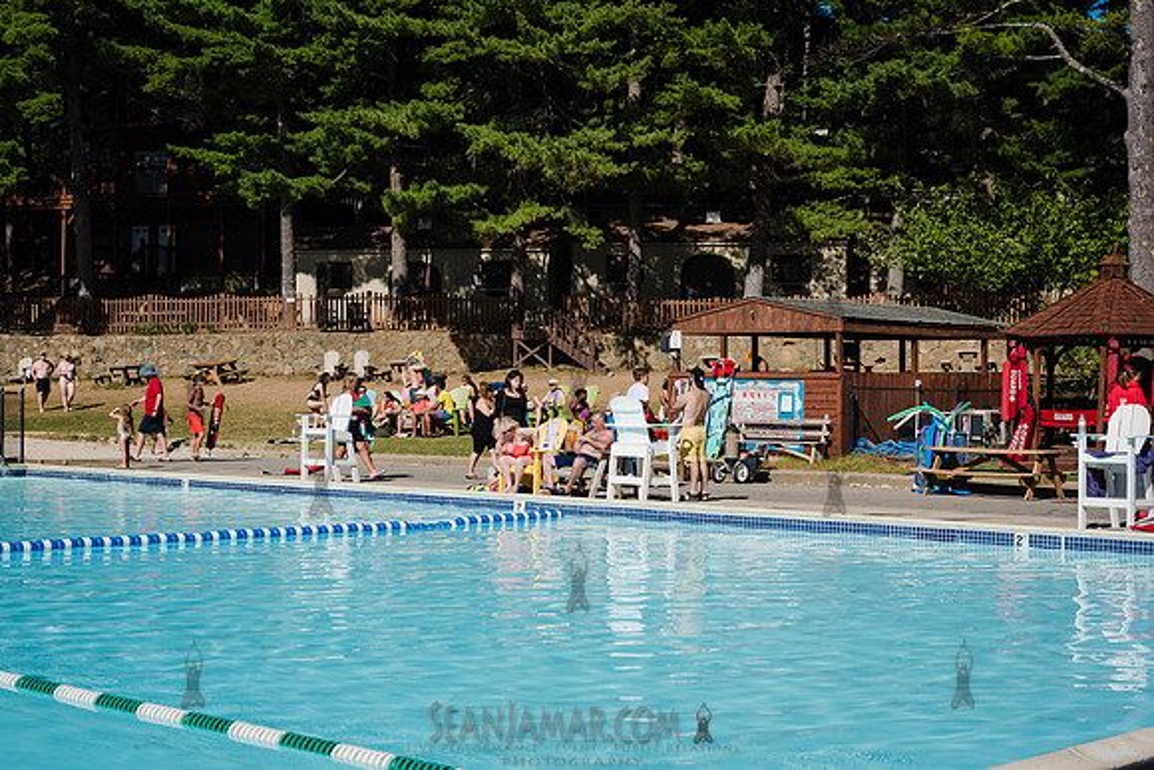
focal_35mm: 60
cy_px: 385
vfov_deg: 22.5
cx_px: 577
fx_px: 1937
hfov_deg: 33.2
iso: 200
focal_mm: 58
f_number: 5.6
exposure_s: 1/2000
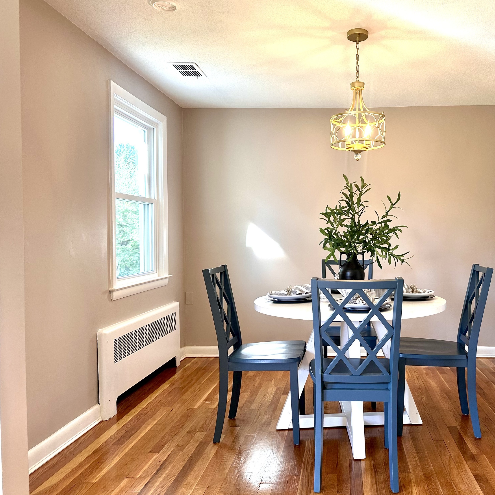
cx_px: 337
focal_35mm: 29
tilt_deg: -1.5
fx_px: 469
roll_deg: +0.4
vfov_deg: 55.6
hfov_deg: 54.3
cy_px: 243
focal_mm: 6.86
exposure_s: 1/120
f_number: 1.78
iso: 125
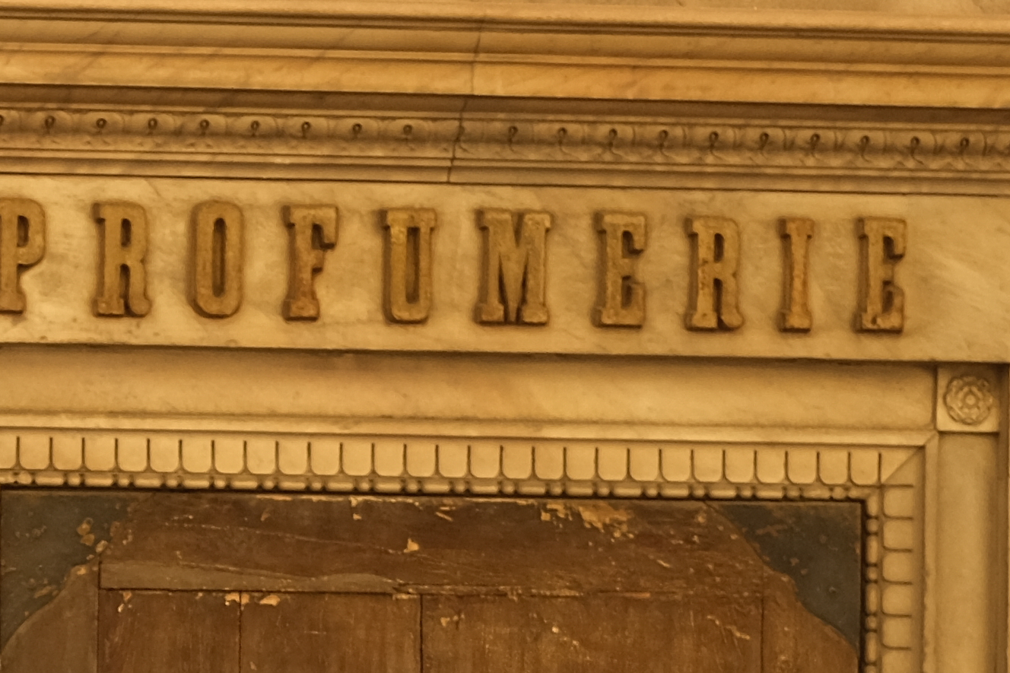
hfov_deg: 8.2
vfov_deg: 5.4
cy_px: 1479
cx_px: -299
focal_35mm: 249
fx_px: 6984
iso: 160
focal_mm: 35
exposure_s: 1/2500
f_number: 1.4
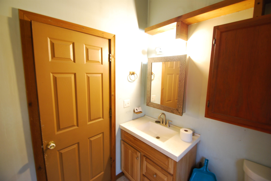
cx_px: 136
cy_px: 90
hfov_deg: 100.3
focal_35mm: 15
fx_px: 113
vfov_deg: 77.5
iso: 400
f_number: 3.5
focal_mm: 10
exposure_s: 1/8
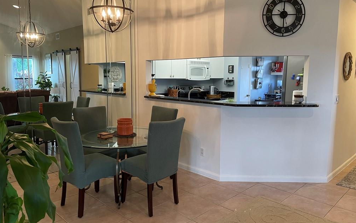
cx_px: 178
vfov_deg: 44.5
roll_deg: -0.5
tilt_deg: -7.3
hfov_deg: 66.5
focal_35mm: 28
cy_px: 113
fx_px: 272
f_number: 1.6
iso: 200
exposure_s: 1/60
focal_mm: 4.2
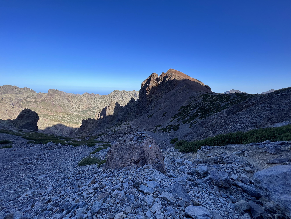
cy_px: 110
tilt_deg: -9.4
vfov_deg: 89.9
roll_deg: -1.6
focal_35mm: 13
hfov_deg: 106.2
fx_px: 109
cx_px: 146
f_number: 1.8
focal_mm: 1.57
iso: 32
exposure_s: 1/797
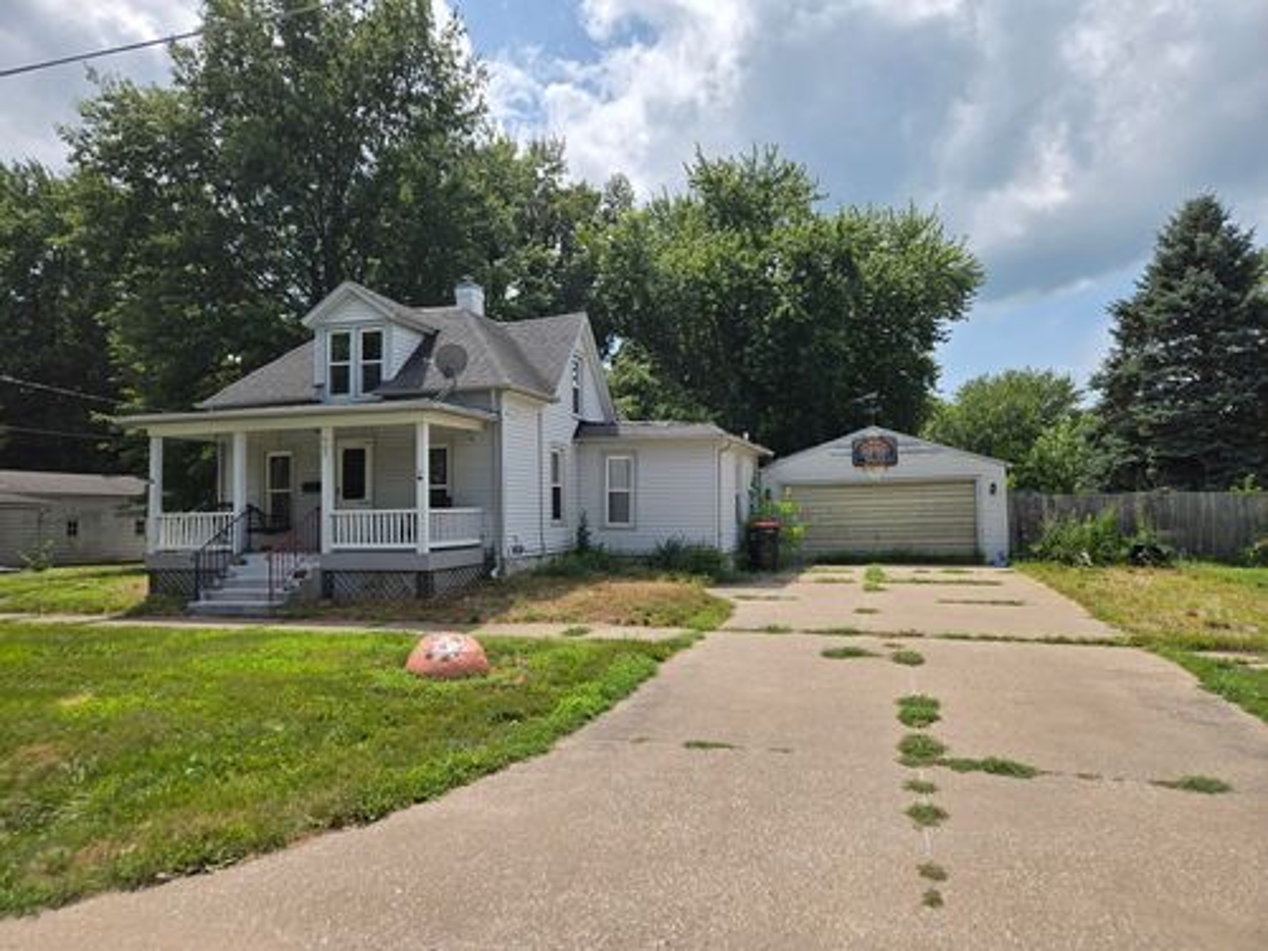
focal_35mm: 23
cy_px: 476
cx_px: 634
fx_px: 843
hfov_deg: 73.9
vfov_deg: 58.9
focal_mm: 5.4
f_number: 1.8
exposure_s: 1/2851
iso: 25
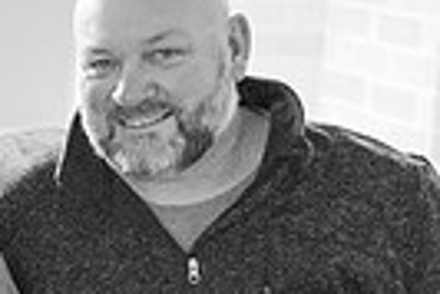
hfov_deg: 11.4
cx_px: -400
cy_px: 358
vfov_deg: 8.3
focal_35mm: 164
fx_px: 2007
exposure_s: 1/1000
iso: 3200
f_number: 2.2
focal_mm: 35
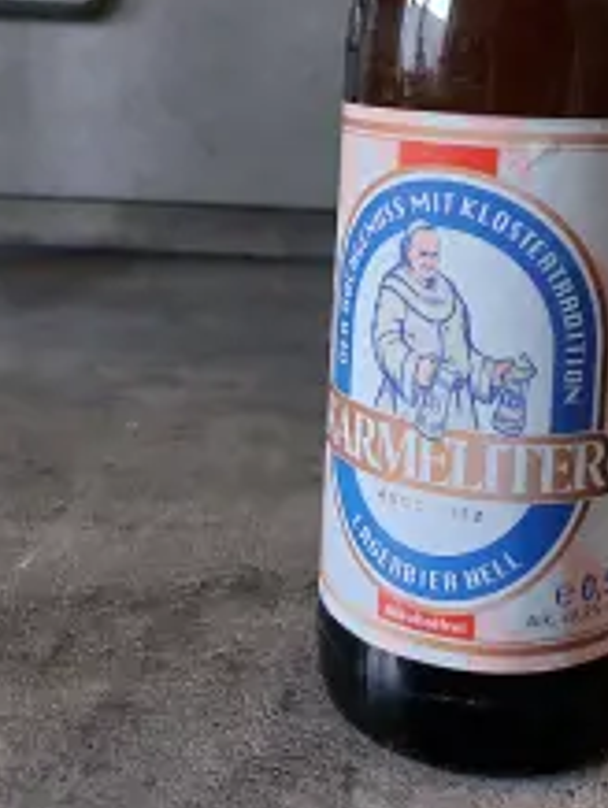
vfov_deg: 41.4
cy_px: 185
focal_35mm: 44
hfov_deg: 32.5
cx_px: 430
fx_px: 1028
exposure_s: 1/50
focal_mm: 5.23
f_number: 1.8
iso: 250
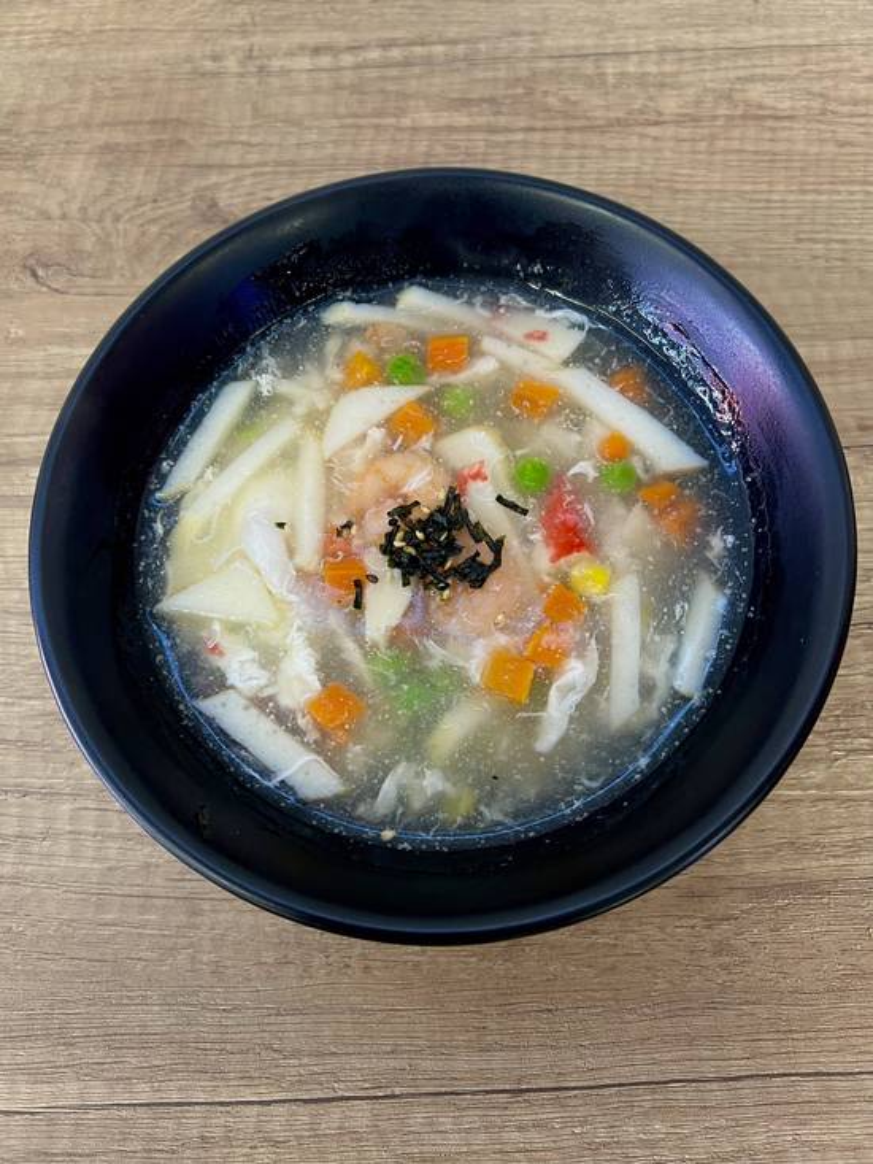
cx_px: 436
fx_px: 874
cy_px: 582
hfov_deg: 53.1
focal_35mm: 26
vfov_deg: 67.3
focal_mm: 5.7
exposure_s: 1/50
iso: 100
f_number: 1.5
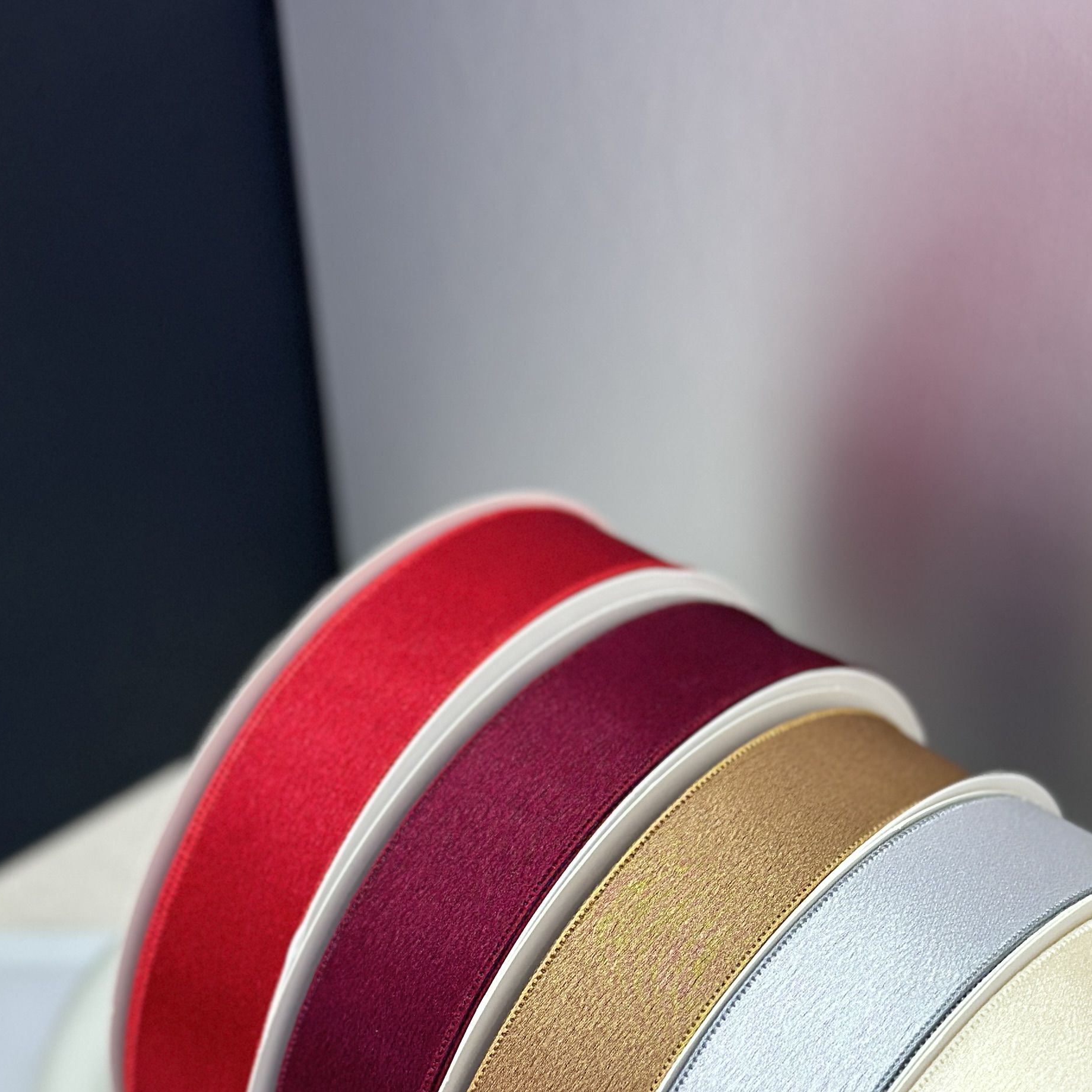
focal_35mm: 93
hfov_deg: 18.7
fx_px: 3319
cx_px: 616
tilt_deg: -48.3
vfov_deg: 18.3
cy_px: 1045
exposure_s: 1/172
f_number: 1.78
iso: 100
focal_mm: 6.86
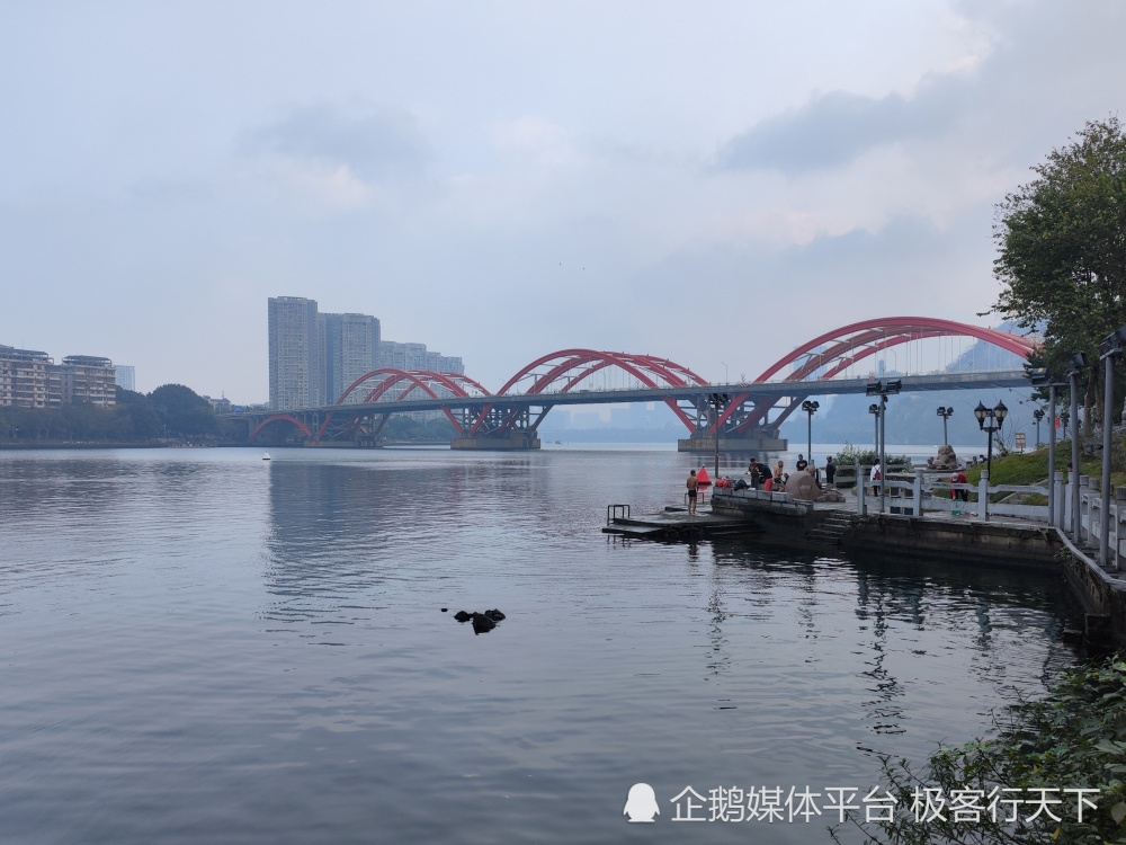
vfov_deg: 56.8
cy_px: 422
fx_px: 781
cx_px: 563
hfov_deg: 71.6
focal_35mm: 24
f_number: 1.9
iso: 50
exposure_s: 1/1089
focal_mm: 6.92
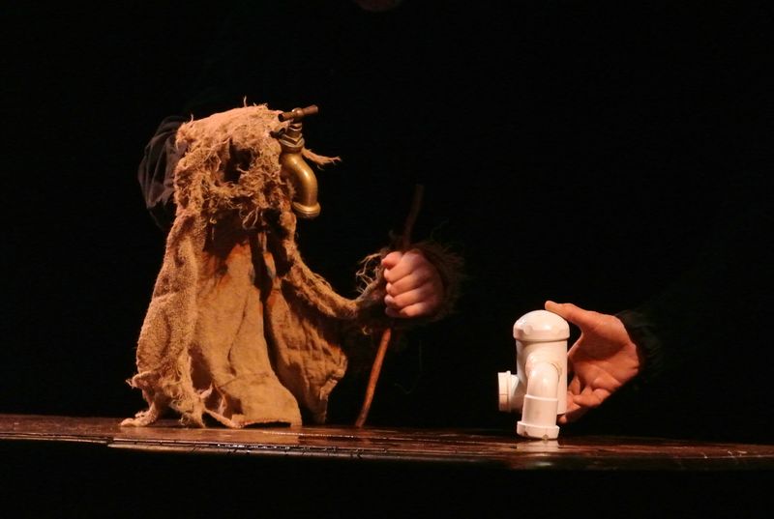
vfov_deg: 6.9
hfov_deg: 10.3
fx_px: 4309
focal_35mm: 200
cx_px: 387
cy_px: 260
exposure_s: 1/60
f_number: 4.8
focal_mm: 74.3
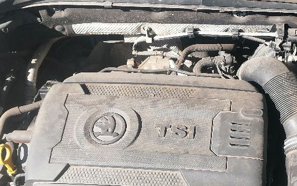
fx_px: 445
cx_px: 200
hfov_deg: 36.5
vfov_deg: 23.2
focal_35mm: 55
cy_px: 152
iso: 50
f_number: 1.8
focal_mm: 4.25
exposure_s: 1/528
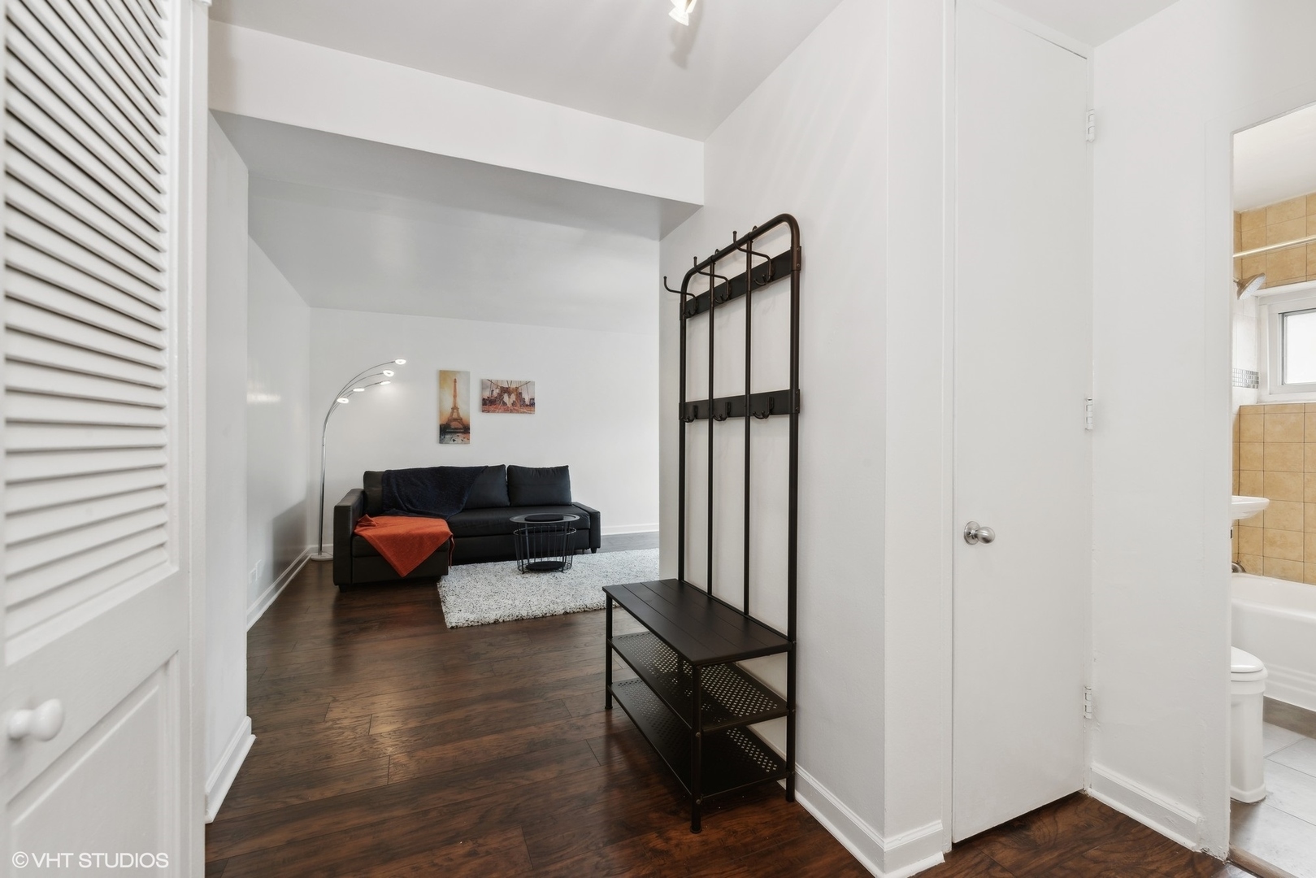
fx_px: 548
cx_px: 658
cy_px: 439
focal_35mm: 15
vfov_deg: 77.3
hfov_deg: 100.4
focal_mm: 15
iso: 250
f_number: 11
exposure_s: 1/5
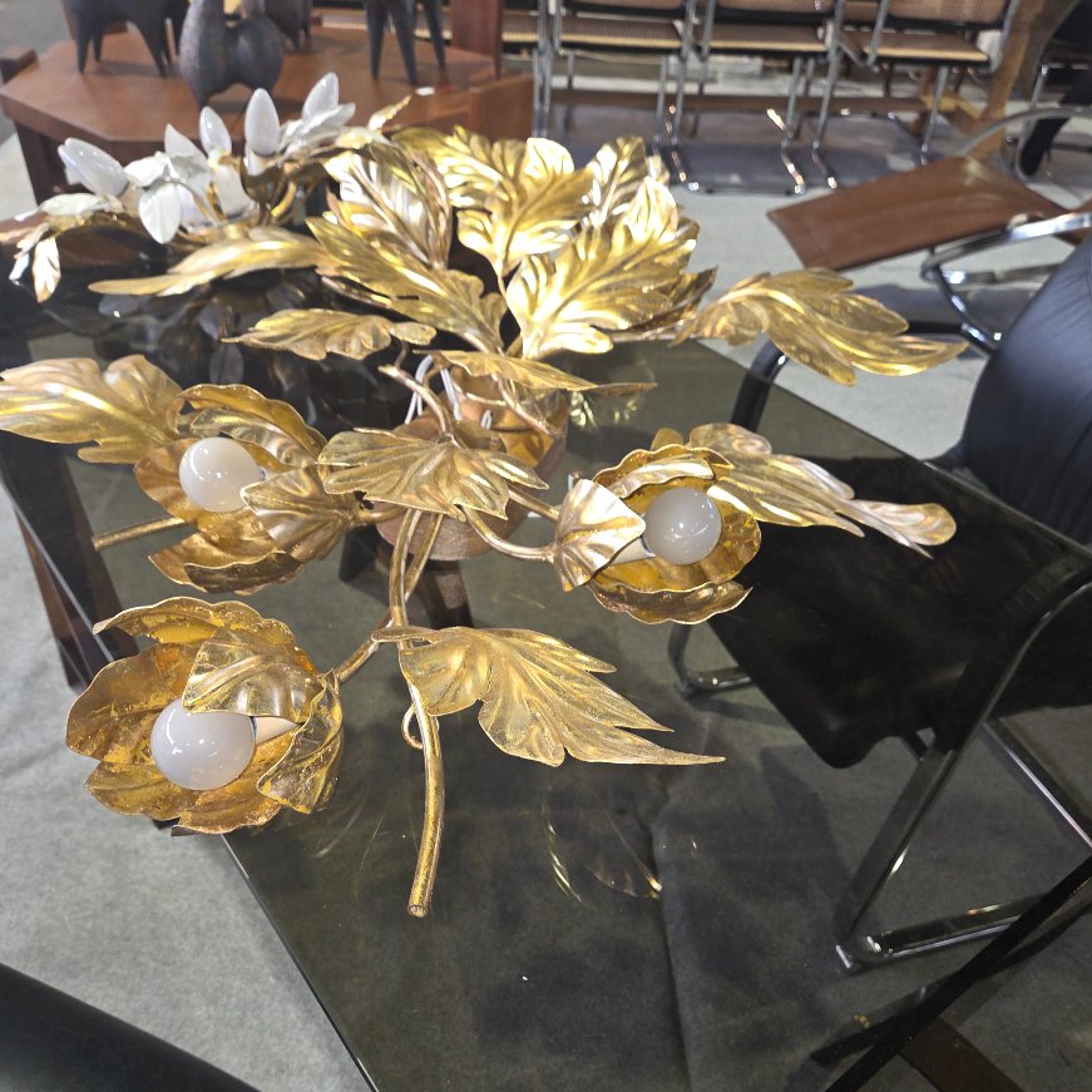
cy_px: 669
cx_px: 545
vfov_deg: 56.7
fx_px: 999
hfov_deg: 57.3
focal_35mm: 28
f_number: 1.8
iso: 125
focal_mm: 5.4
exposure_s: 1/33.3
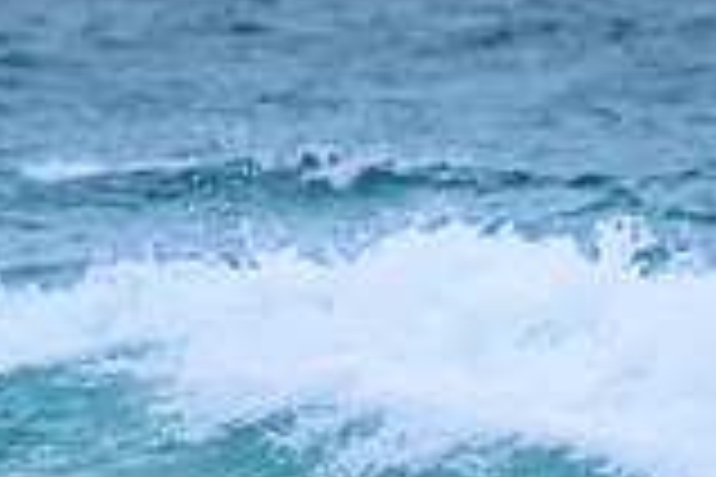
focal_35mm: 2009
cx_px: 592
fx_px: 39954
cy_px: 478
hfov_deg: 1.0
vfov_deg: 0.7
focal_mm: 400
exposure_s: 1/2000
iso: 500
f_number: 5.6
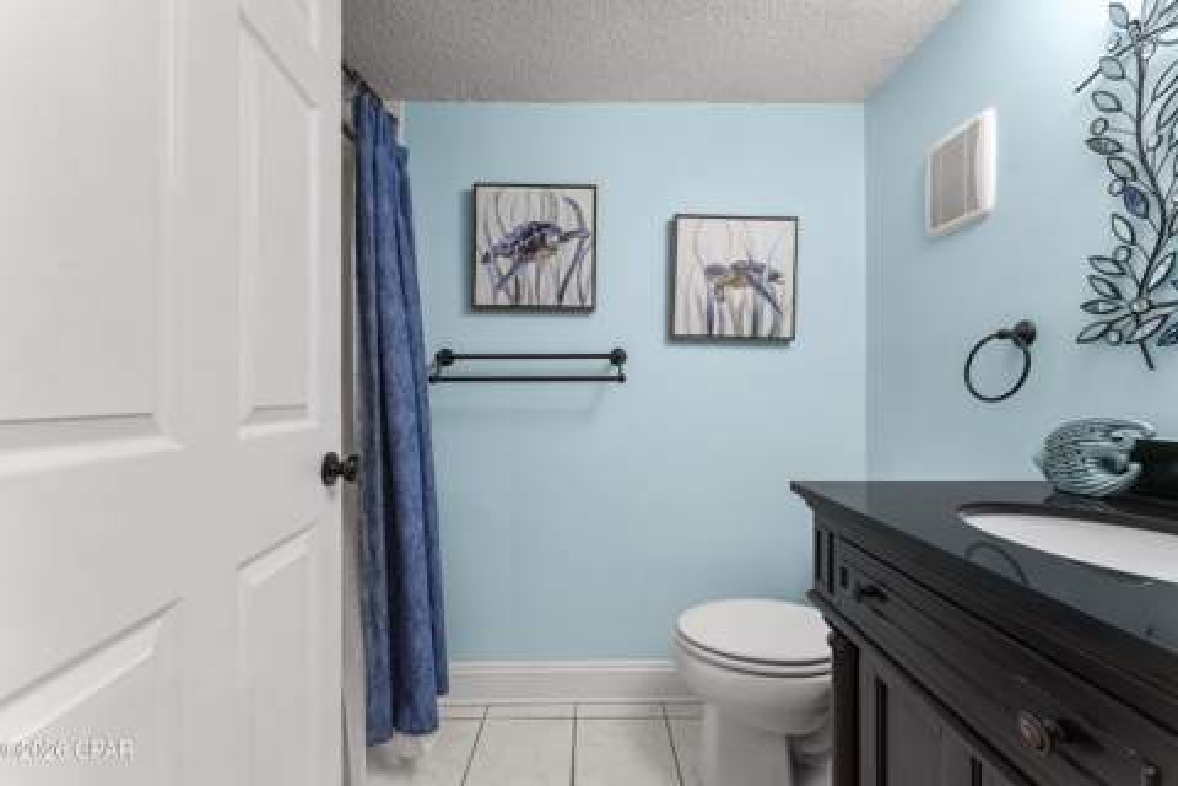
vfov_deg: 81.2
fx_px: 458
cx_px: 589
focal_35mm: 14
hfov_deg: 104.3
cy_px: 393
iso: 400
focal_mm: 14
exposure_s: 1/1.25
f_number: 8
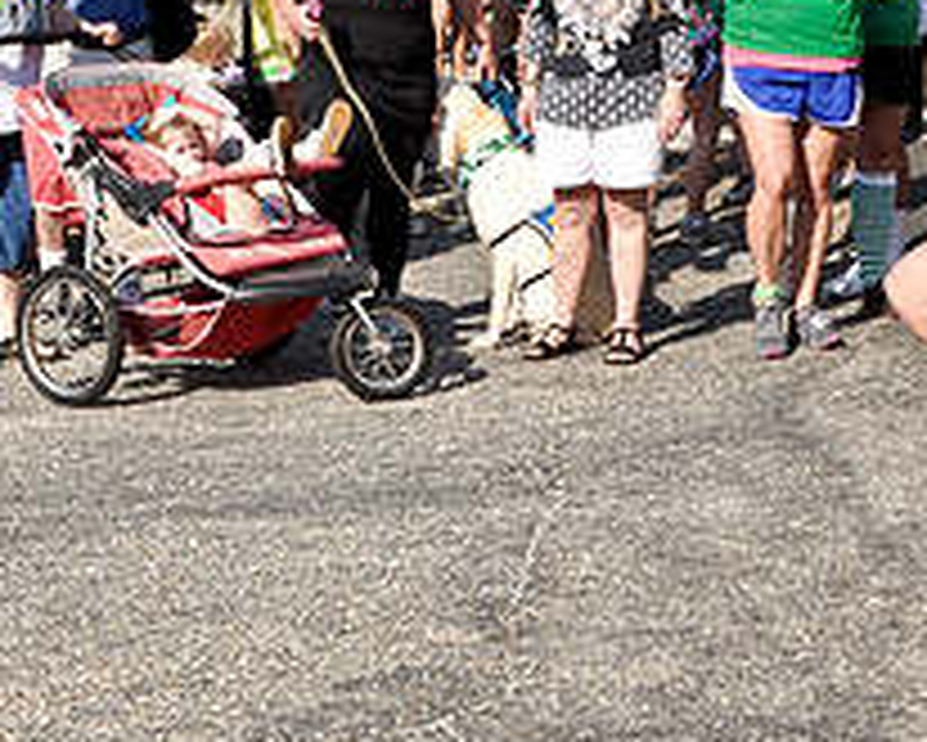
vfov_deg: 16.1
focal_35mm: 95
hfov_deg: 20.2
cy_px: 119
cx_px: 513
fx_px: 2608
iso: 400
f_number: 8
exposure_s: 1/1250
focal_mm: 24
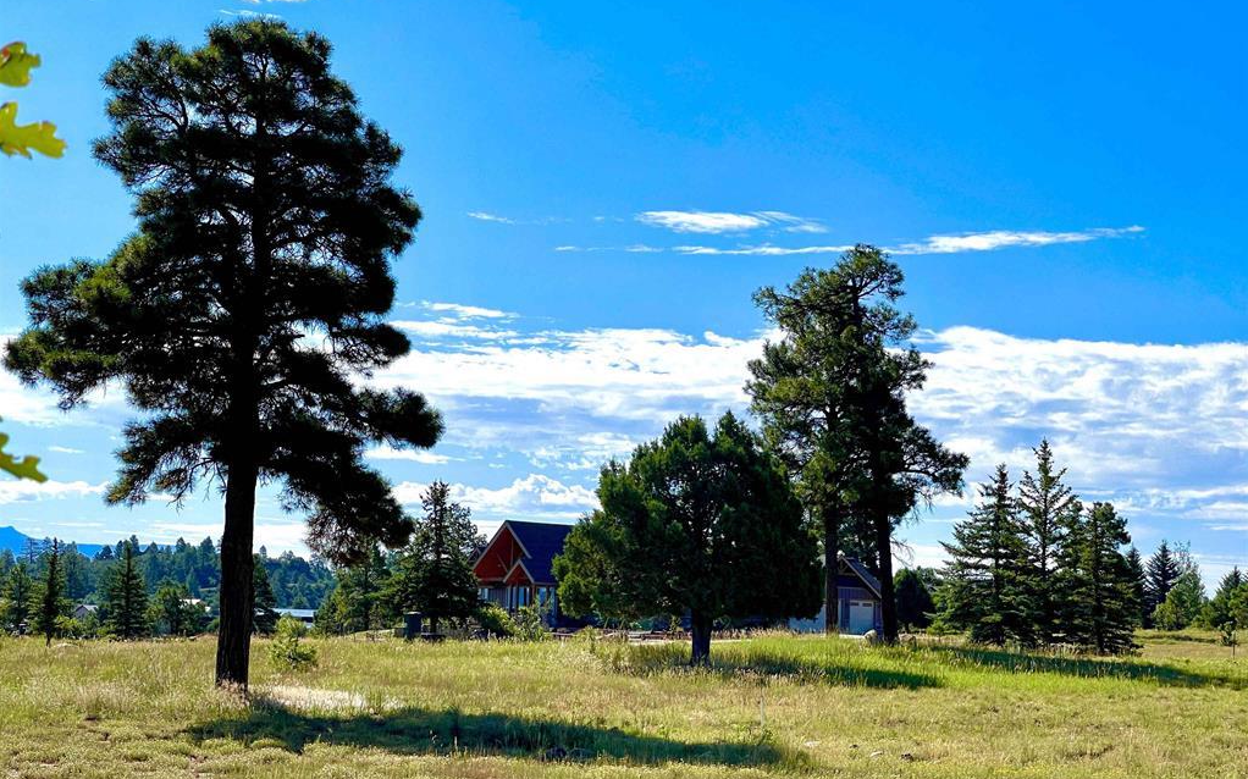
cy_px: 432
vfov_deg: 19.1
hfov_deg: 30.2
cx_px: 624
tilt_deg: +5.2
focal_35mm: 68
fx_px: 2312
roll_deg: -1.8
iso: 20
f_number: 2.2
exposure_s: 1/2053
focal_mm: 7.5
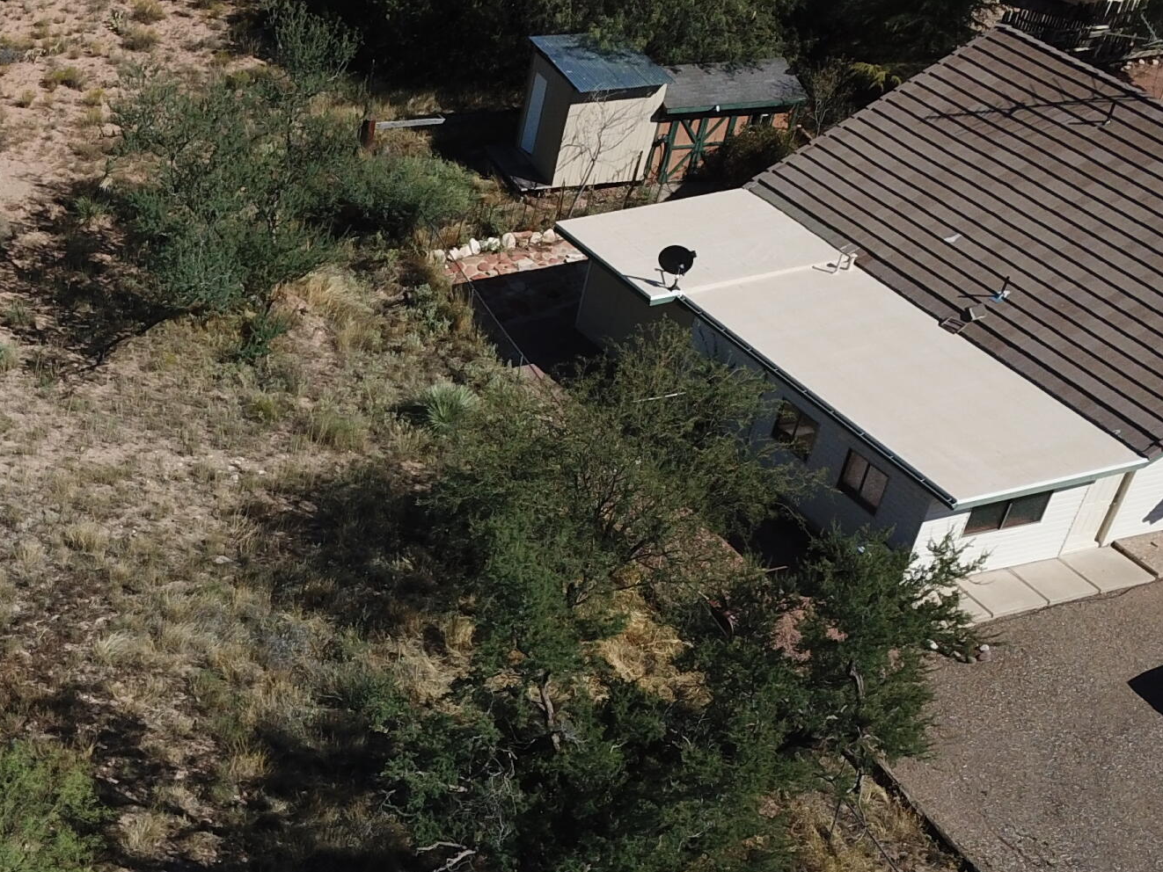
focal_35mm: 59
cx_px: -120
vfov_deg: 23.5
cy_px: 918
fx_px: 1983
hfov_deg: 29.4
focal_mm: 4.73
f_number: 2.2
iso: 100
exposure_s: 1/1842
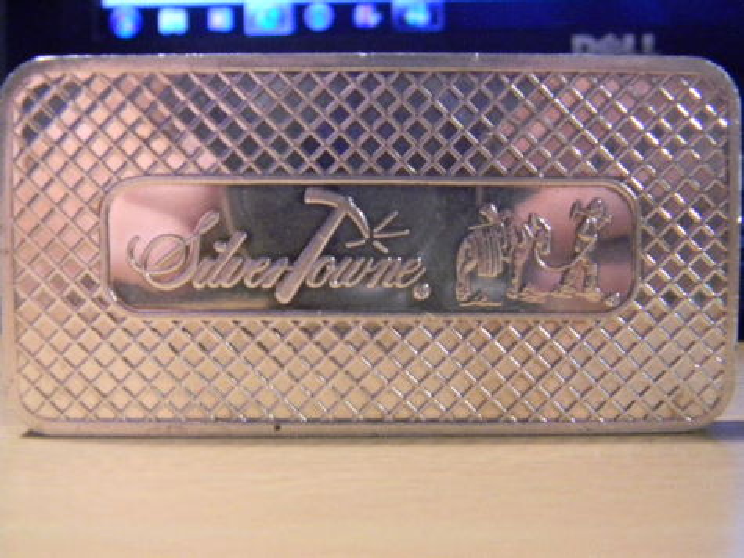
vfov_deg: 30.9
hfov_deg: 40.4
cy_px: 279
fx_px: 1010
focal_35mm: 47
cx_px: 372
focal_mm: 8.6
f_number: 3.9
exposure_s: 1/24.6
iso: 400
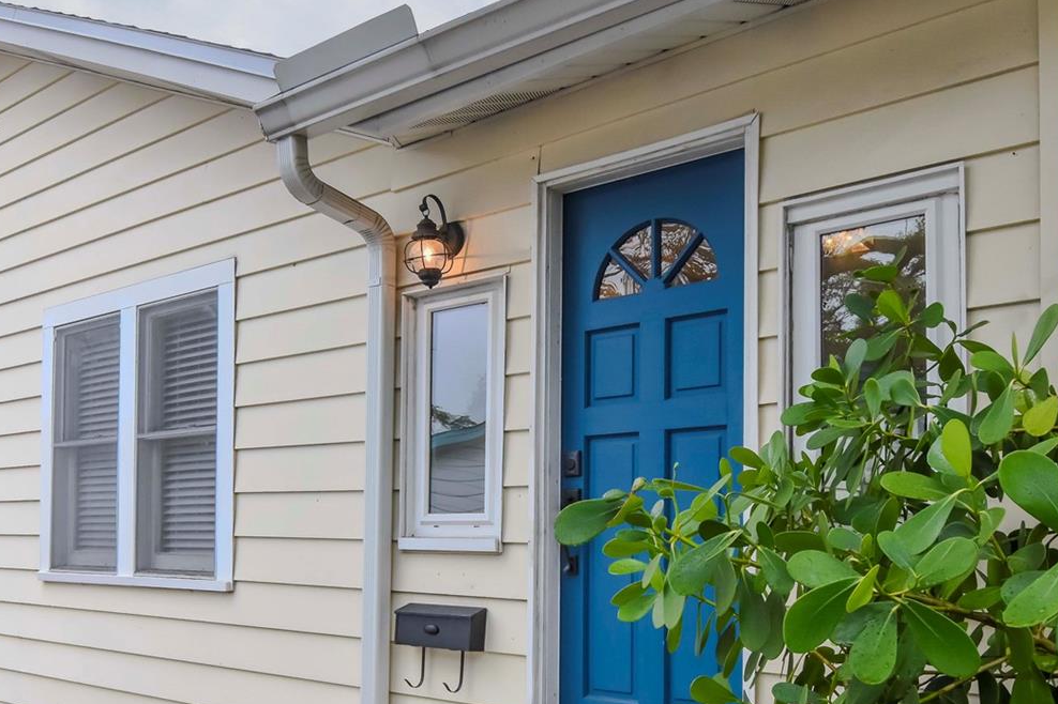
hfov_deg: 55.7
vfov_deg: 38.2
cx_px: 485
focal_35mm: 34
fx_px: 999
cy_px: 499
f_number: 14
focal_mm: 14
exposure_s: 1/100
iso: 800
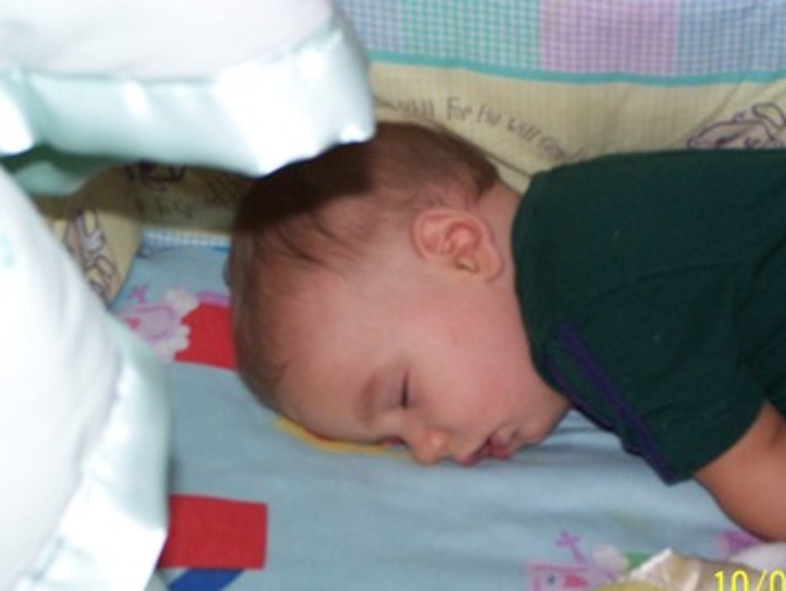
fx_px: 1955
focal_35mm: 86
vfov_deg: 17.2
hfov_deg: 22.7
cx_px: 464
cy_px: 315
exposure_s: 1/90
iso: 140
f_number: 3.2
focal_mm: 11.5
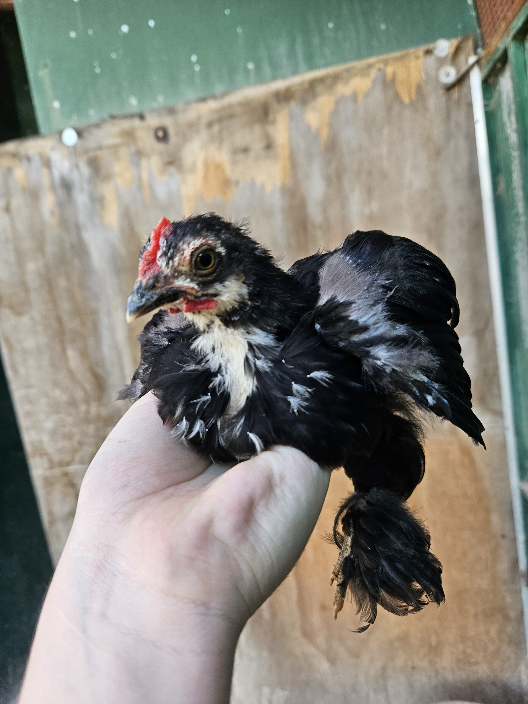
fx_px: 468
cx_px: 264
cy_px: 352
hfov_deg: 58.9
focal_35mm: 23
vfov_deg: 73.9
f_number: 1.8
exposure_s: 1/190
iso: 125
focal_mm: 5.4
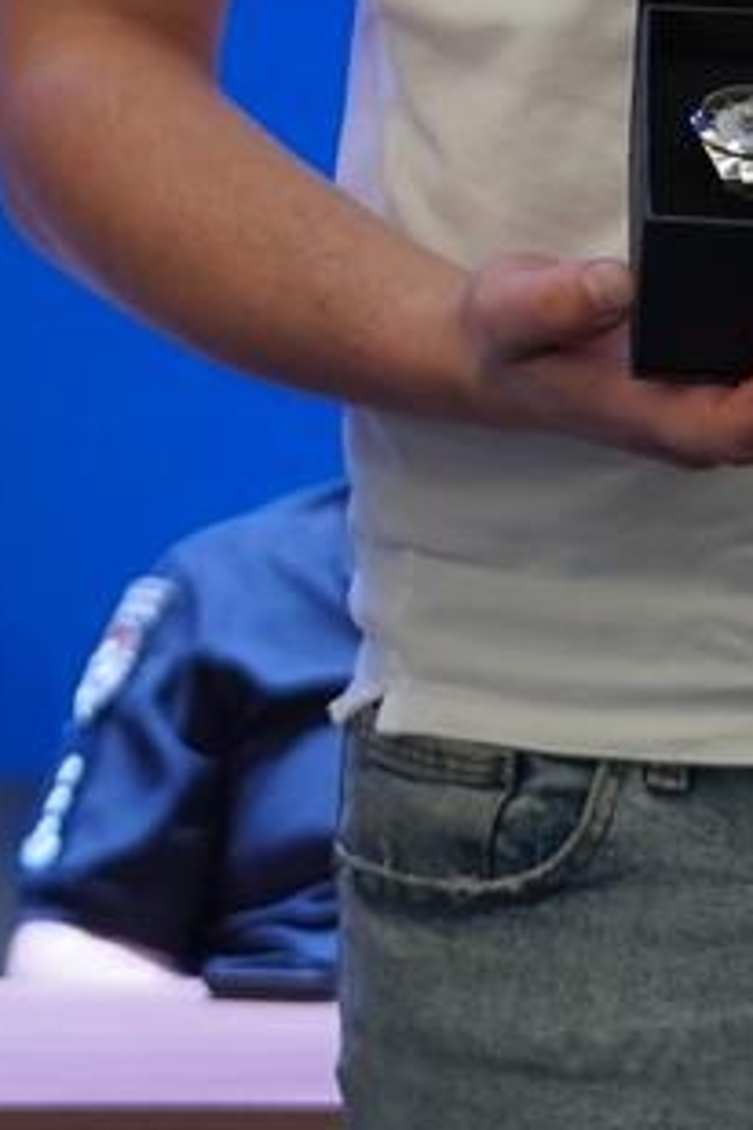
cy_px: -534
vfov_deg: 10.0
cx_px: -384
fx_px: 6243
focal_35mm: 199
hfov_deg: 6.8
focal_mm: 41
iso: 1600
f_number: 4
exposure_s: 1/160
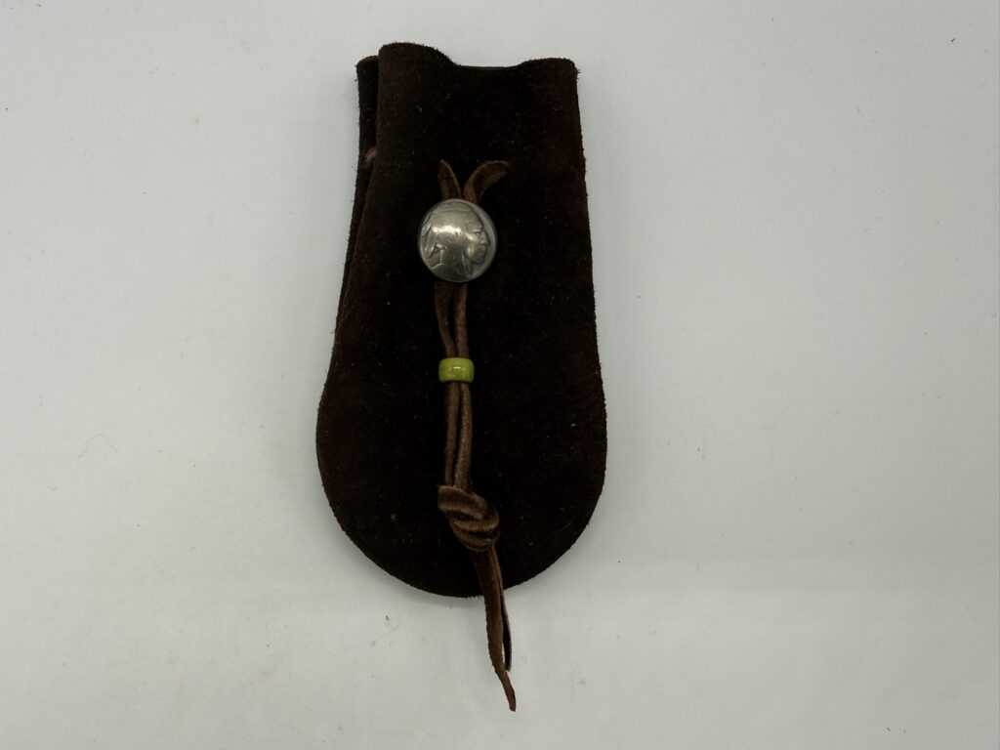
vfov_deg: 56.8
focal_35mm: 24
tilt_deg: -81.6
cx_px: 500
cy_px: 375
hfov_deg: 71.6
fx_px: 693
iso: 40
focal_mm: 2.22
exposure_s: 1/173
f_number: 2.2
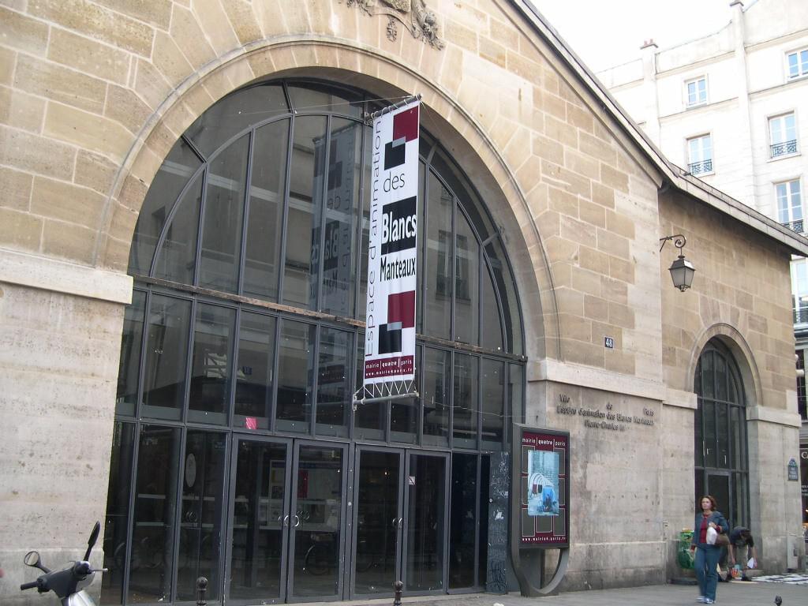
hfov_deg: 49.0
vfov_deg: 37.7
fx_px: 887
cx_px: 404
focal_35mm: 38
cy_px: 303
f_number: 2.8
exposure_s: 1/31.4
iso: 100
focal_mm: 8
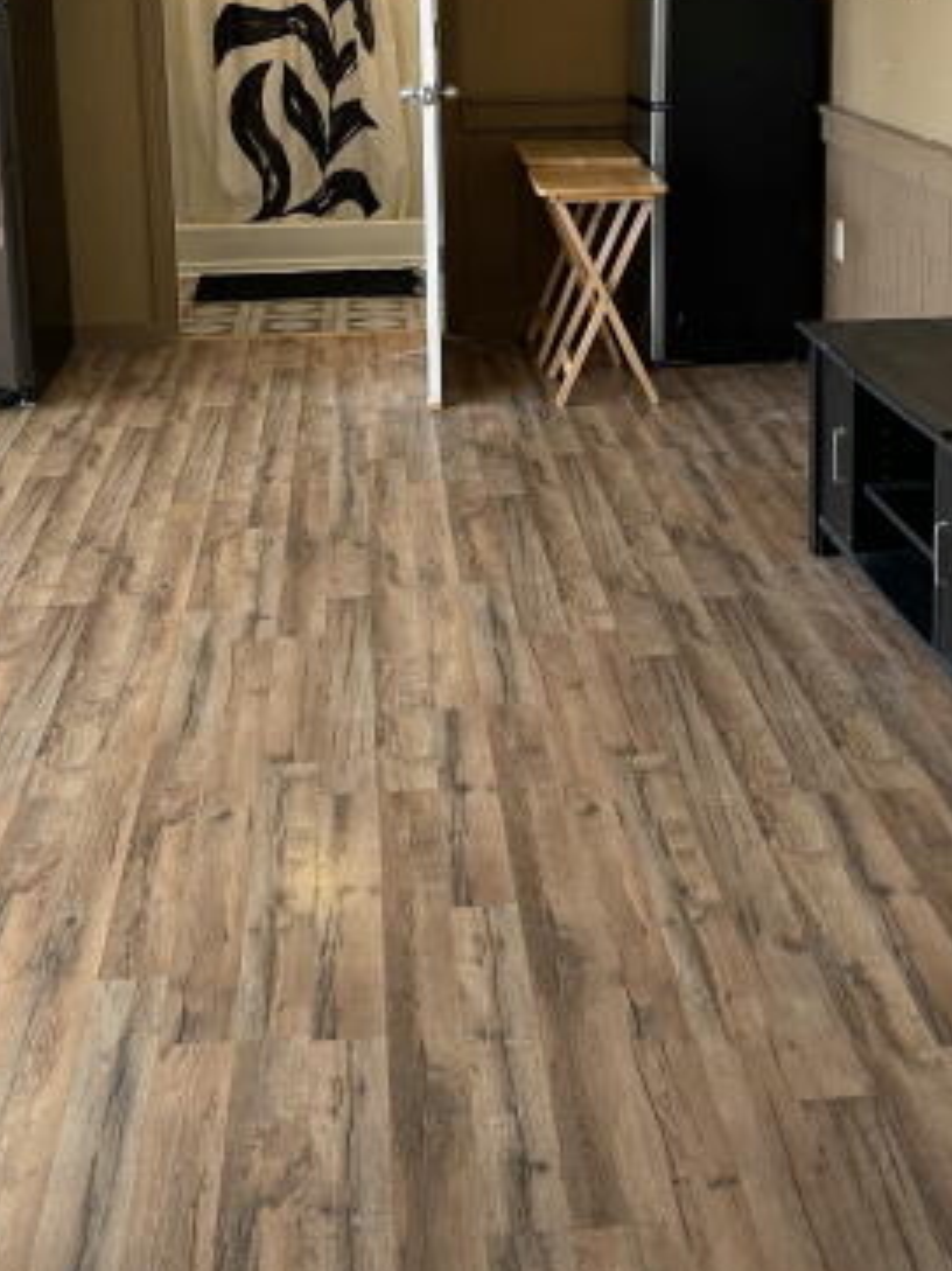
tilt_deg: -10.7
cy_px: 219
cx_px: 490
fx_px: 1688
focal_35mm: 46
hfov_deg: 31.5
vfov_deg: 39.3
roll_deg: +0.6
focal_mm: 5.1
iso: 100
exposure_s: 1/60
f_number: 1.6
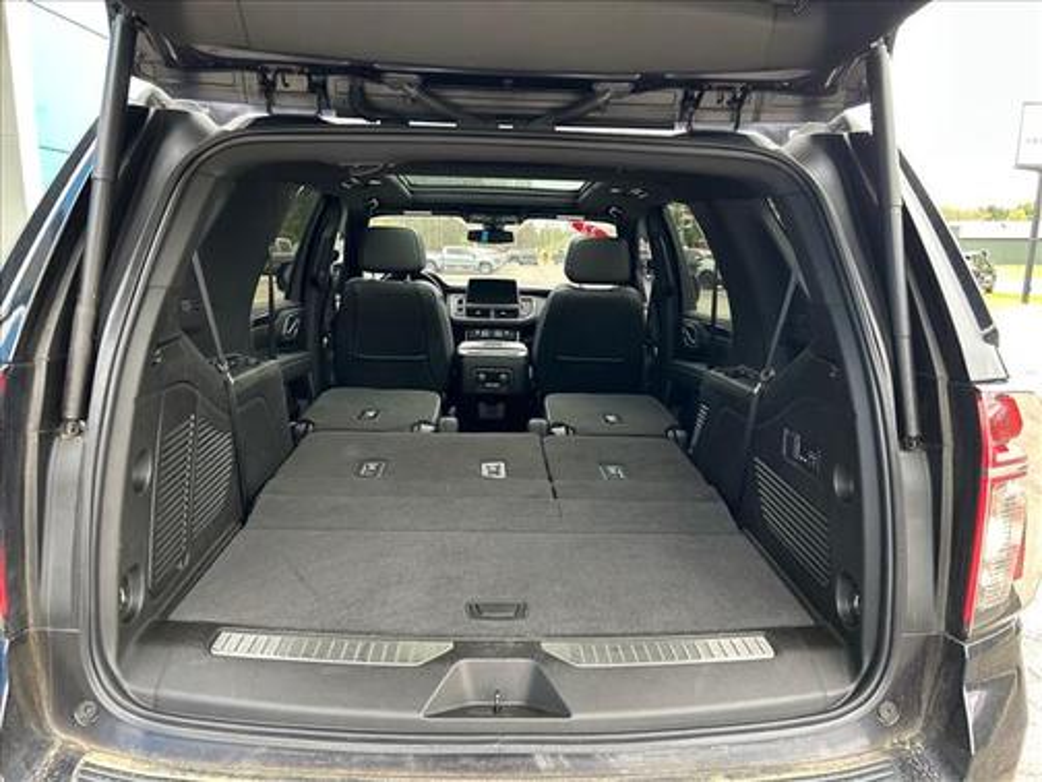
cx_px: 521
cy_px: 391
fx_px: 783
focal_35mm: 26
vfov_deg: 53.1
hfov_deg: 67.3
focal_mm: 5.7
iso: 125
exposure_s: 1/108
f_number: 1.5
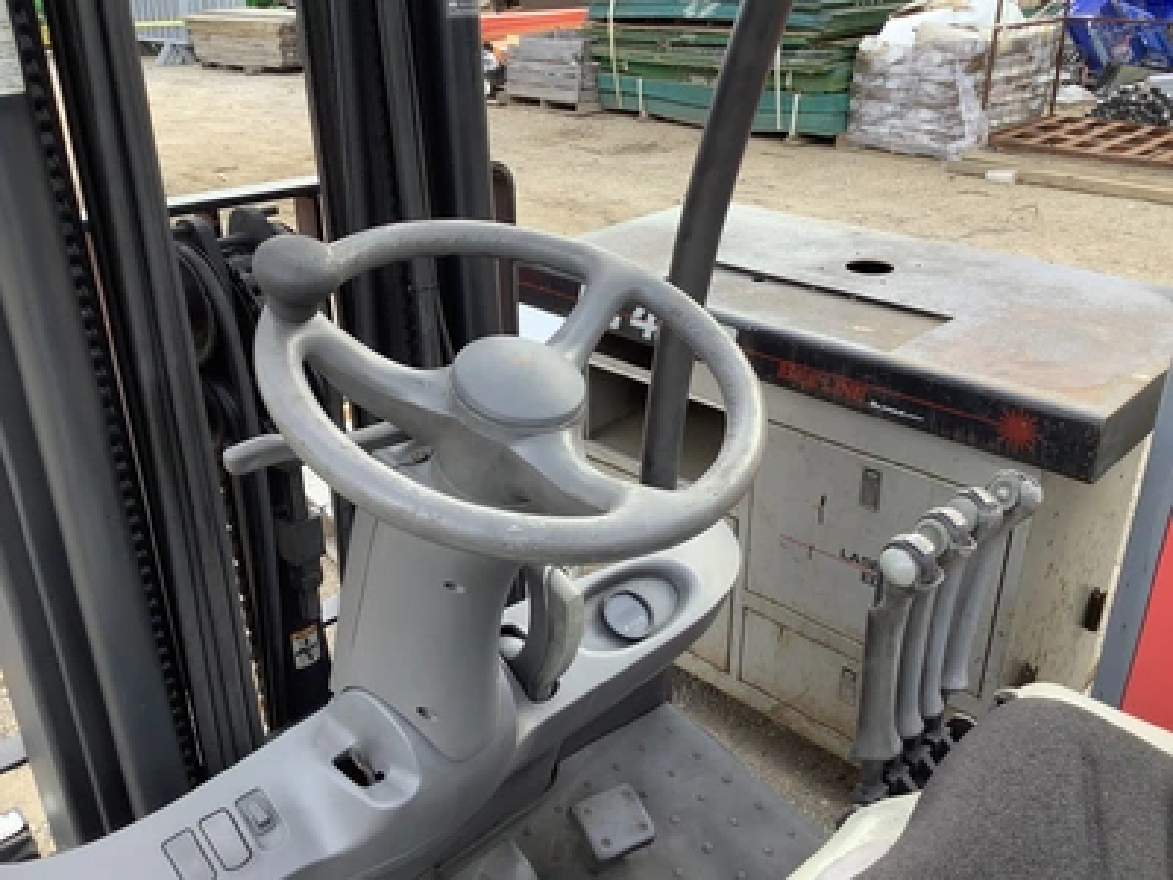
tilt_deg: -27.3
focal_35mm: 31
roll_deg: +0.2
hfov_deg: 58.4
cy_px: 440
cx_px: 586
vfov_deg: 45.4
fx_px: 1050
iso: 64
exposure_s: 1/120
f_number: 2.4
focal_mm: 3.3
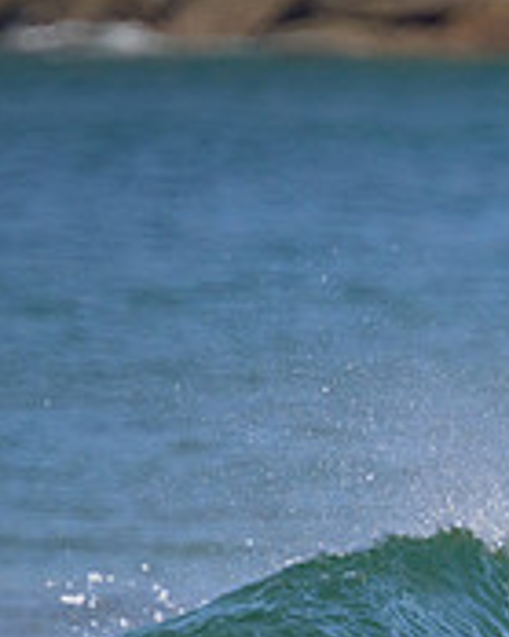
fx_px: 47231
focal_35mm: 2506
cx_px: 1029
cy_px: 686
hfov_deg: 0.6
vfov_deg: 0.8
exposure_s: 1/2000
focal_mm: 800
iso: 900
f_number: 11
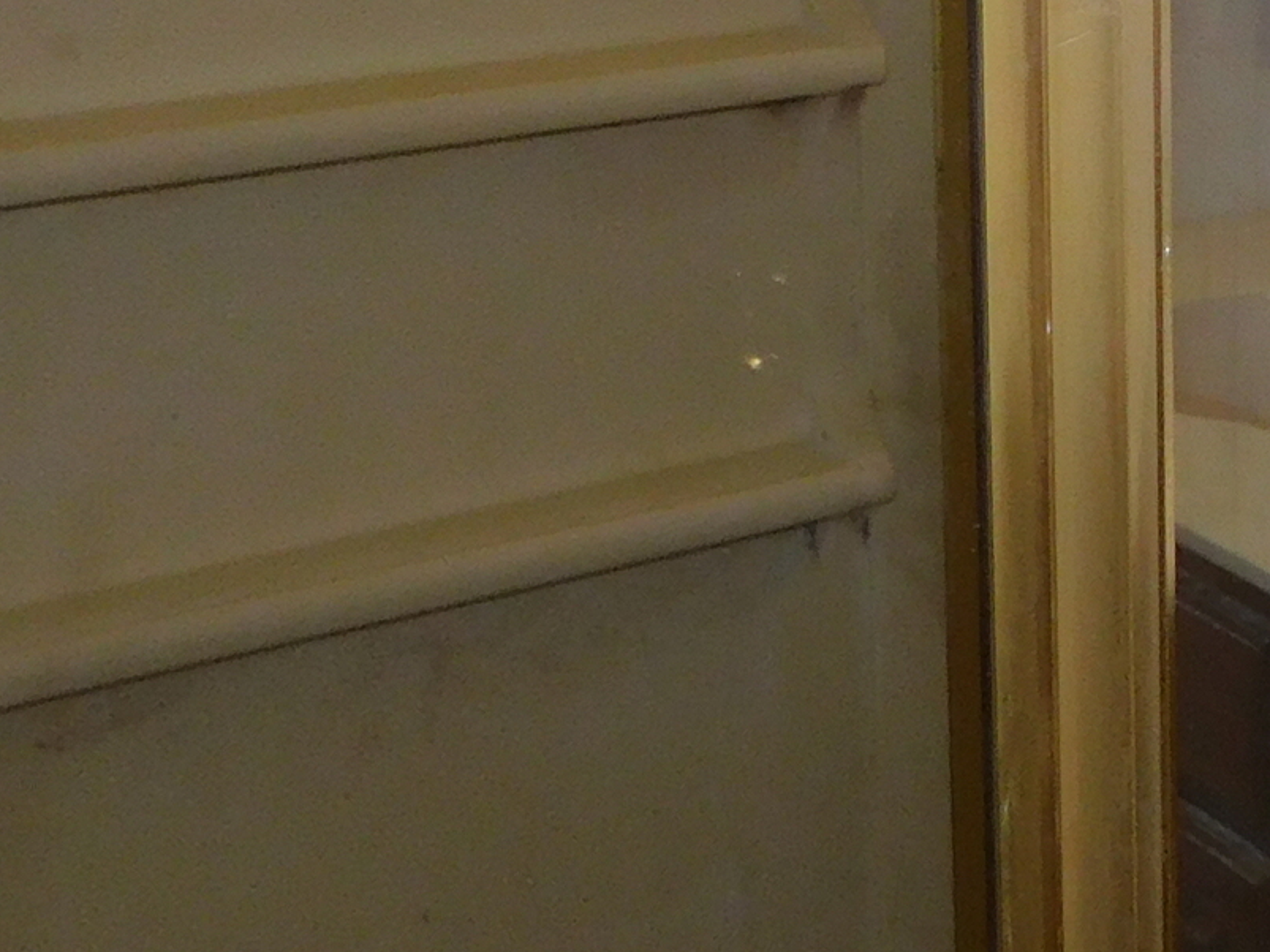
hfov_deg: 18.0
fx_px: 3228
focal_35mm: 88
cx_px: 2257
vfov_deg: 16.3
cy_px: -62
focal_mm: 4
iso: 160
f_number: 3
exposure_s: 1/30
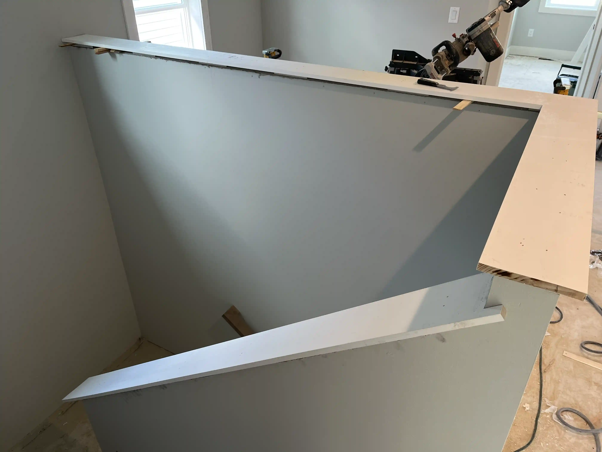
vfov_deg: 53.1
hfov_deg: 67.3
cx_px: 301
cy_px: 226
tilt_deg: -33.4
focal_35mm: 26
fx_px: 452
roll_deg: +0.1
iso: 64
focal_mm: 5.1
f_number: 1.6
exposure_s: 1/60
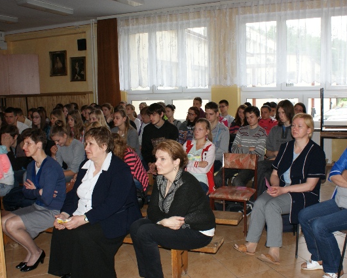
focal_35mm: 34
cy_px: 139
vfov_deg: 43.4
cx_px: 185
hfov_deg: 52.8
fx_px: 349
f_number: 5.6
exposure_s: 1/60
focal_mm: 20
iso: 400
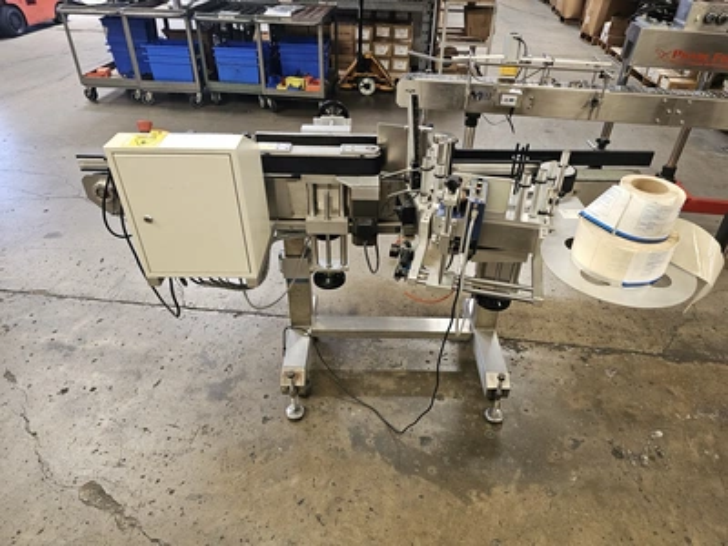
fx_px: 484
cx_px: 364
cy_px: 273
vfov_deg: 58.9
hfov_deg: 73.9
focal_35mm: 23
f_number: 1.7
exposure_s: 1/120
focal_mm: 6.3
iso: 400
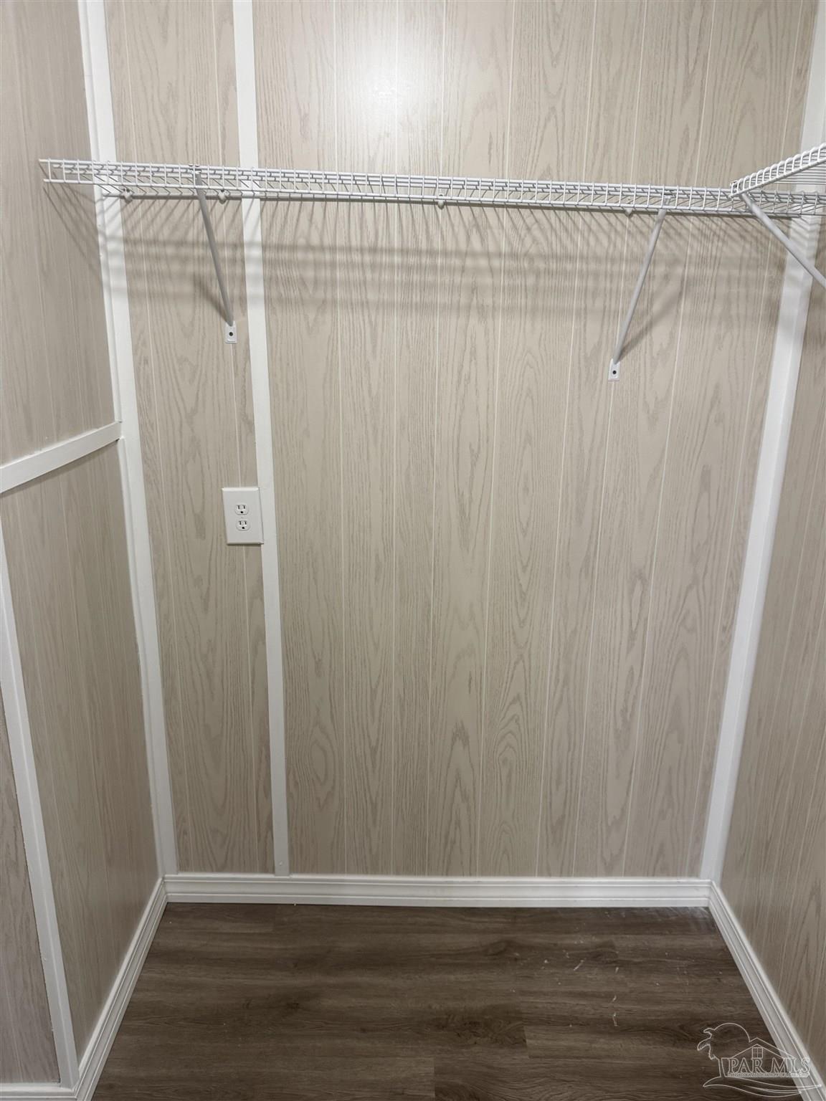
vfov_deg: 71.6
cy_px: 550
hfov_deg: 56.8
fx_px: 764
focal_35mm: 24
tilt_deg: -16.9
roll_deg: -0.2
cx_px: 413
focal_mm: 6.76
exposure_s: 1/60
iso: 250
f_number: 1.78
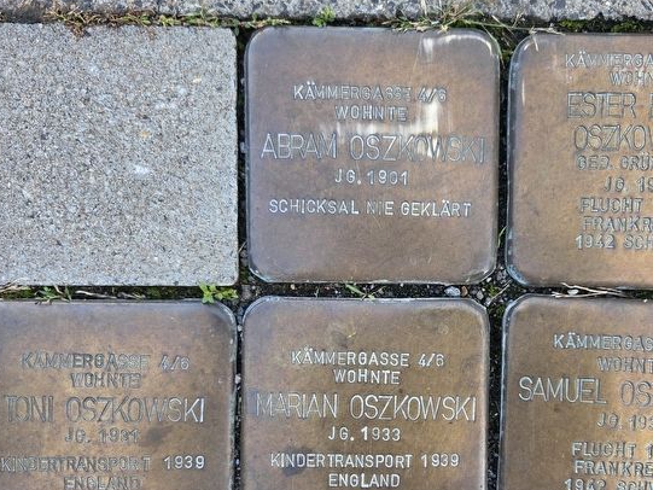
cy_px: 320
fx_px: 642
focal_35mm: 34
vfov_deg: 41.4
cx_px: 393
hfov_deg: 53.5
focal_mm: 5.4
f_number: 1.8
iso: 80
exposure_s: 1/180
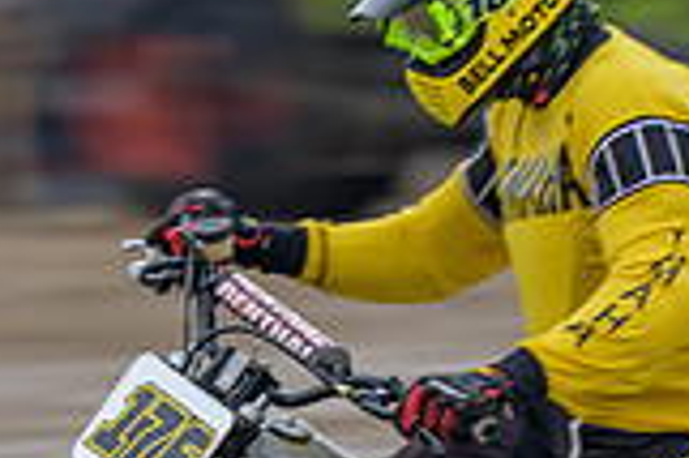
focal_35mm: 811
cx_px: 385
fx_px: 15506
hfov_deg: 2.5
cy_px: 484
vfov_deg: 1.7
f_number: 4
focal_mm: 150
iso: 90
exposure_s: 1/100
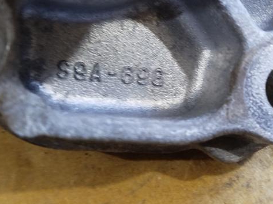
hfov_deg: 29.7
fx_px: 512
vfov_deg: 22.5
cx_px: 170
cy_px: 70
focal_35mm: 65
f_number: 1.7
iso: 500
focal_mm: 5.31
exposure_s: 1/17
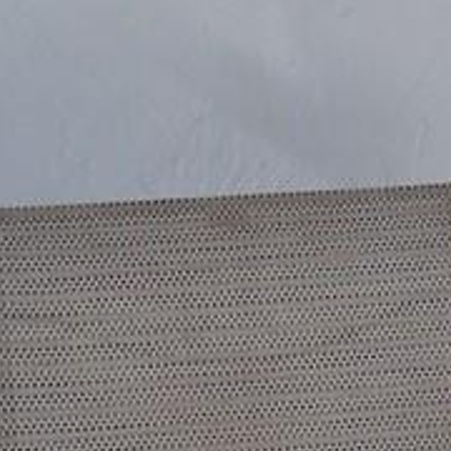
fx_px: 2594
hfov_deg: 9.8
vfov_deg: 9.9
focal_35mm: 176
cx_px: 556
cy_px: 298
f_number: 2.8
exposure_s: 1/400
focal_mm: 7.54
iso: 80
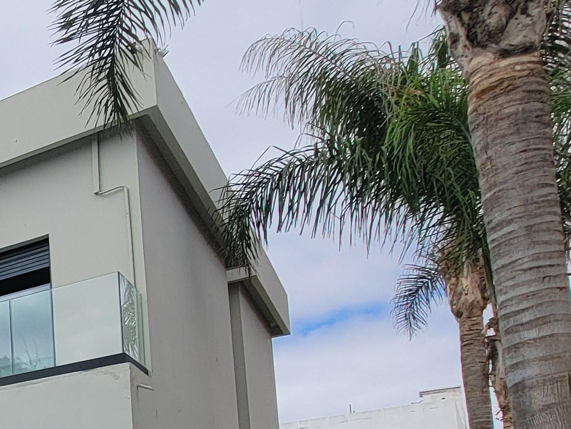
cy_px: 529
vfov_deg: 26.1
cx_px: -316
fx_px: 808
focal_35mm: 49
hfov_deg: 26.3
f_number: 2.2
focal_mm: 2.2
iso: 50
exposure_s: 1/2163
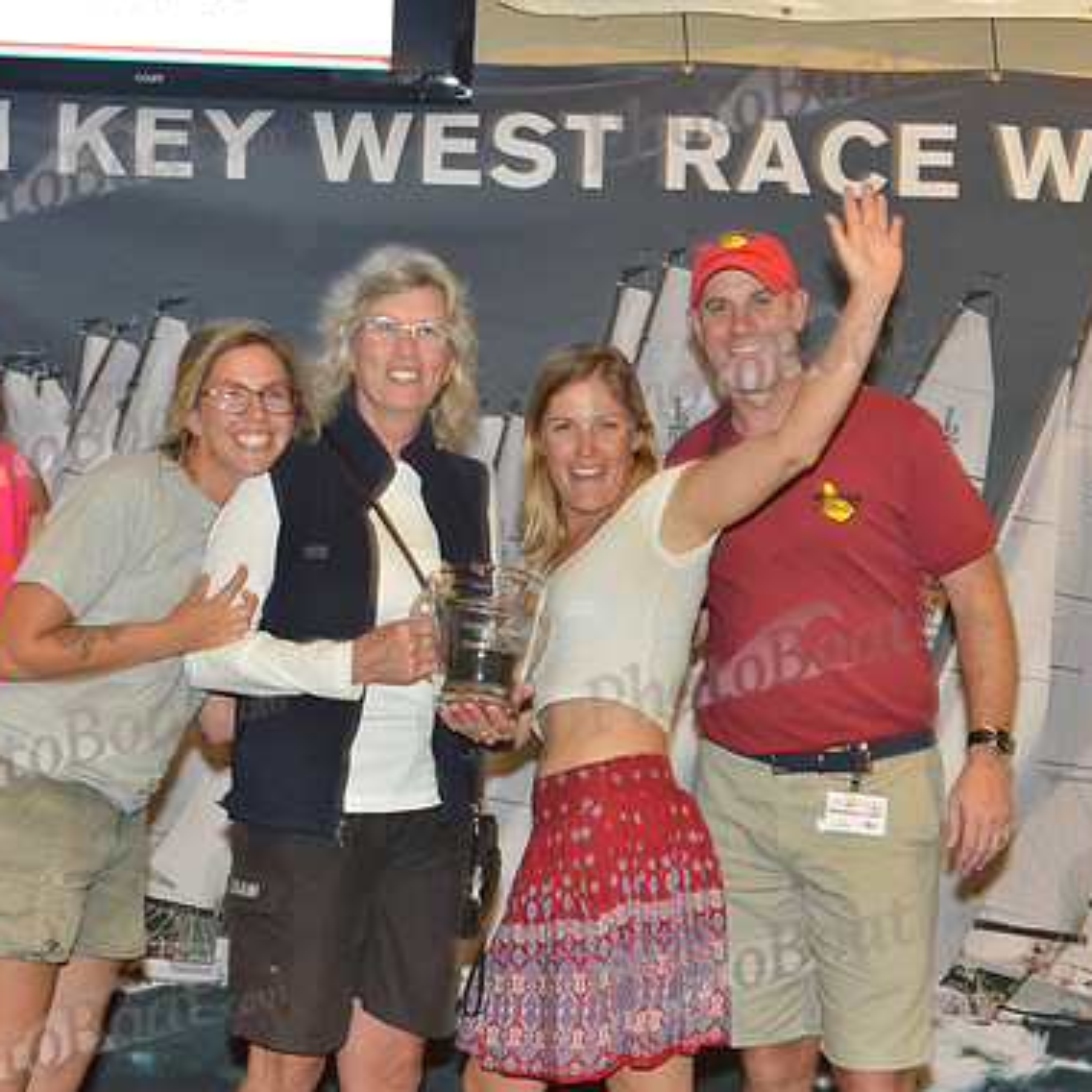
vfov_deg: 26.5
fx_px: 2320
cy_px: 552
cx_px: 438
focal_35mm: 65
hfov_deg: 26.4
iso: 3200
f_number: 9
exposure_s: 1/15
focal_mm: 50
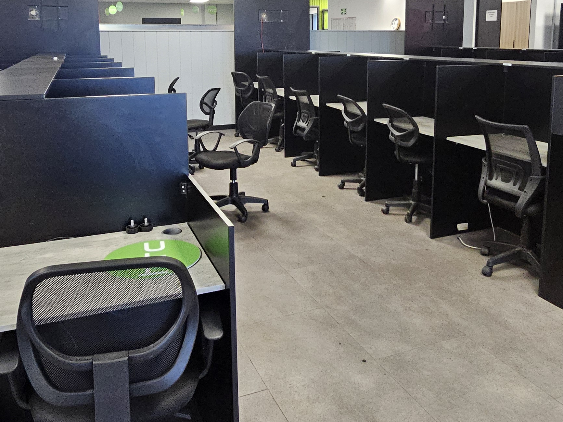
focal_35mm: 30
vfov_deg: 45.4
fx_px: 488
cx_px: 291
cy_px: 112
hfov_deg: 59.9
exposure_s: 1/33.3
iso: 320
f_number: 2.2
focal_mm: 2.2
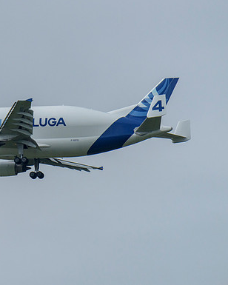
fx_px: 6824
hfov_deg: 1.9
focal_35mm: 809
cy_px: 161
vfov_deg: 2.4
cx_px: -19
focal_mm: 400
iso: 400
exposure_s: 1/4000
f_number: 5.6
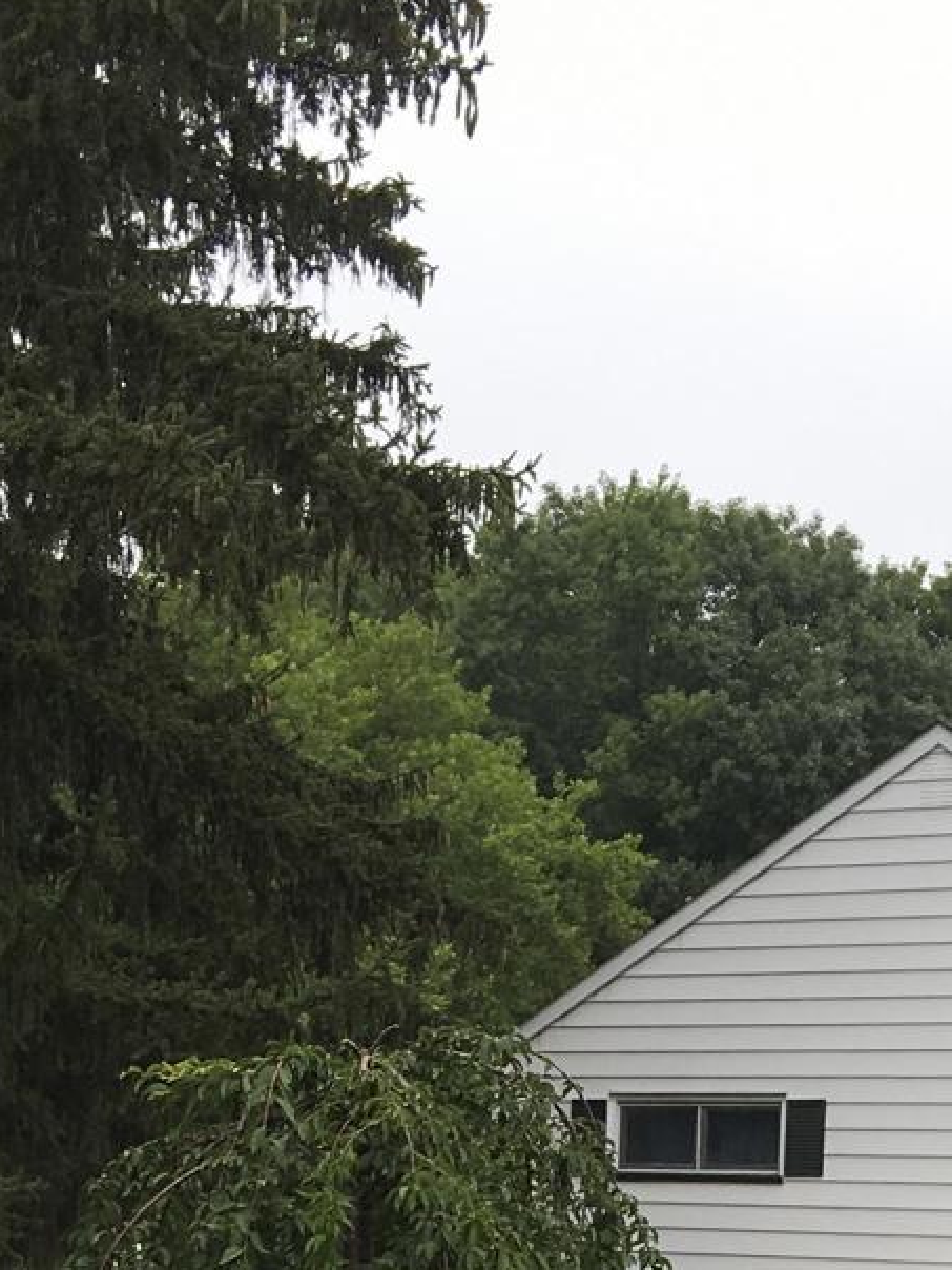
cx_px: 479
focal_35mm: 96
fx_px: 3520
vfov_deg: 18.4
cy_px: 1846
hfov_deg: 15.4
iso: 25
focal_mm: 4.15
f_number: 2.2
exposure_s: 1/270
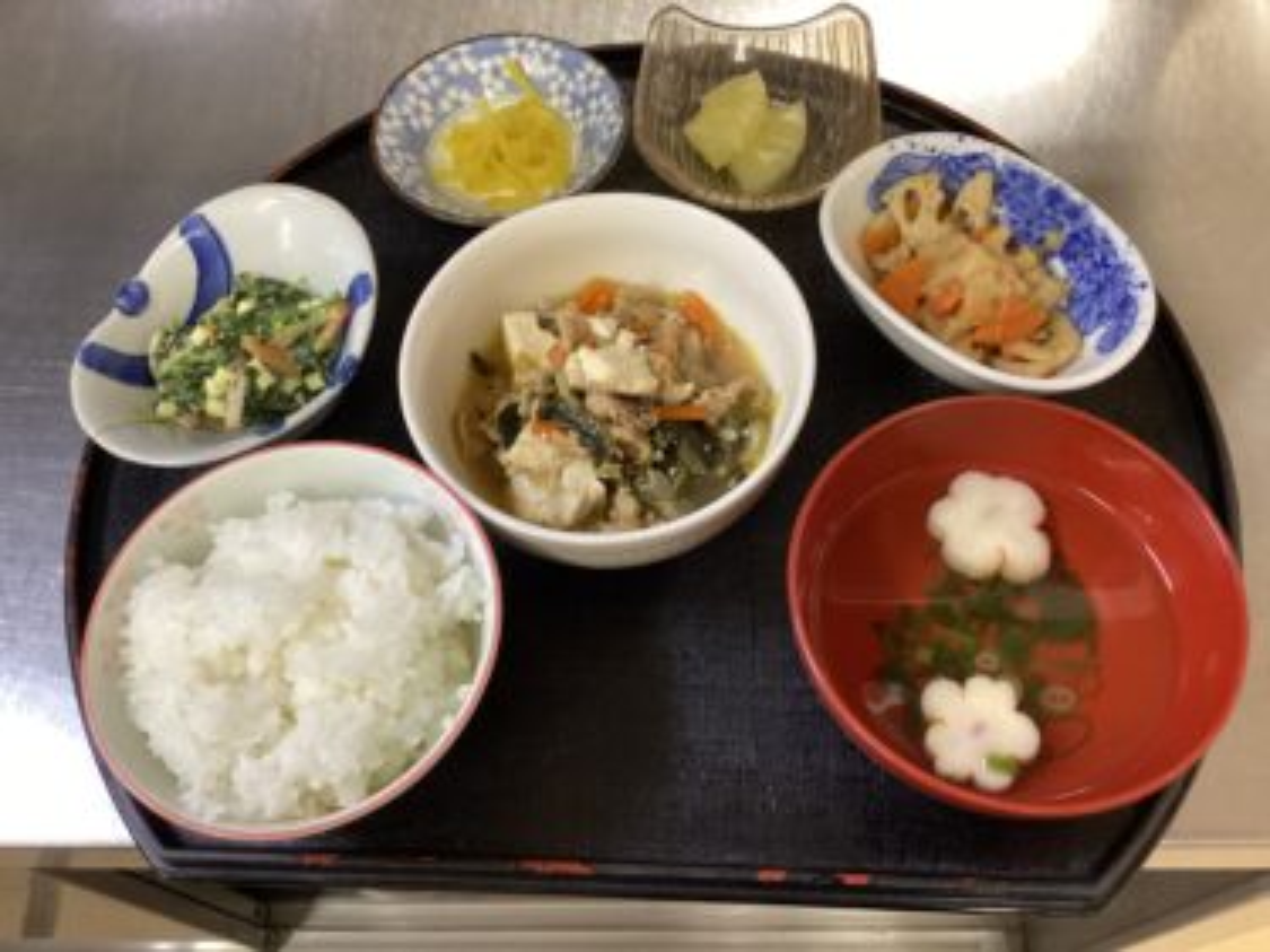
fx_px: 1137
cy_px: 476
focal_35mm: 31
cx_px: 635
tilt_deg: -62.8
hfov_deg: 58.4
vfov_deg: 45.4
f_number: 2.4
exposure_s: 1/50
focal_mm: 3.3
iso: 320
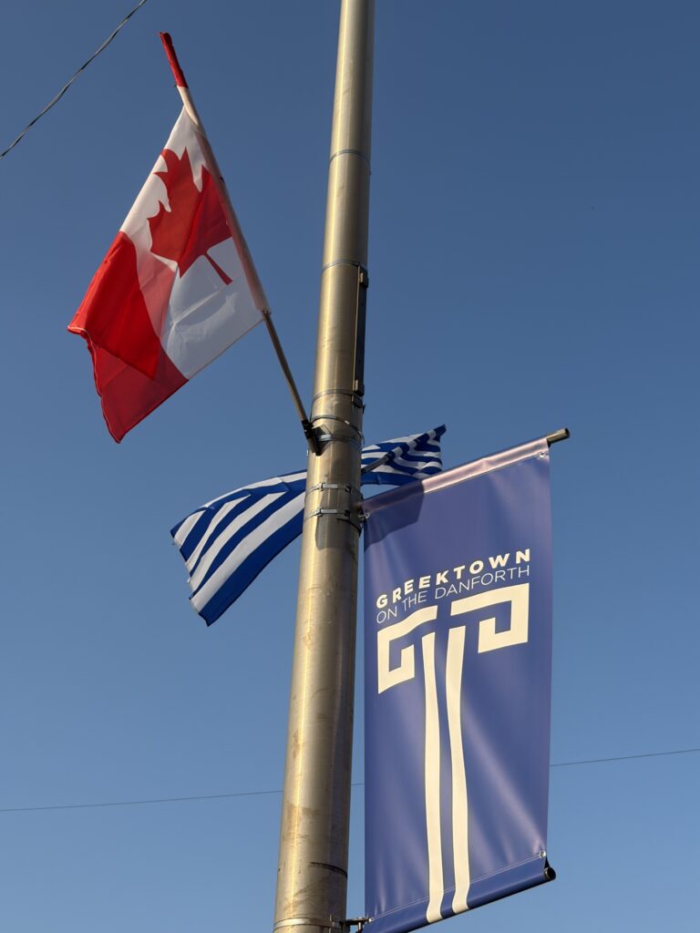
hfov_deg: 28.0
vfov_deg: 36.8
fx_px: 1402
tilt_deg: +36.1
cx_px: 350
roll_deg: -2.8
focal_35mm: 52
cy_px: 466
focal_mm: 5.96
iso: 32
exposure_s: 1/2212
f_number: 1.6
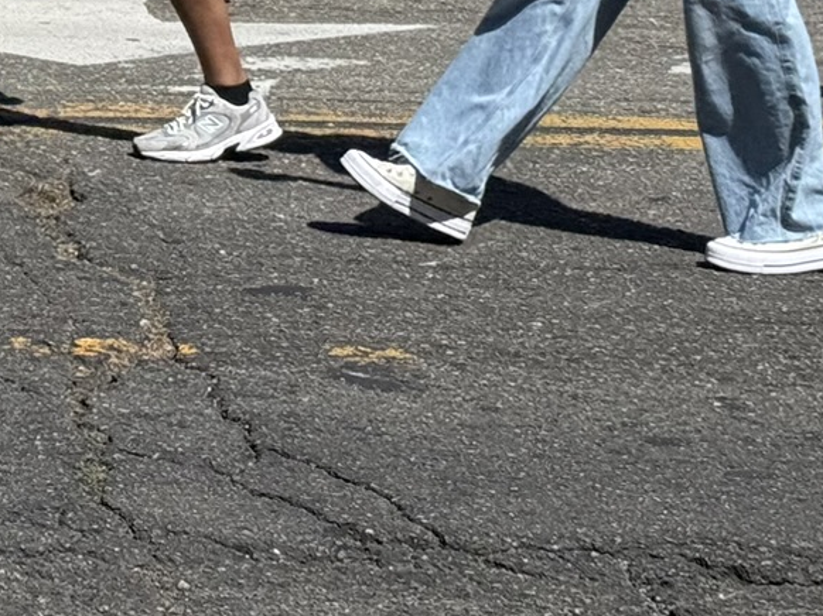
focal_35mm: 169
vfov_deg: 8.5
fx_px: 4016
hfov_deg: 11.3
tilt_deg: -5.0
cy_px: -417
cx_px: -380
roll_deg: -3.6
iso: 64
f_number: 1.78
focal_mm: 6.76
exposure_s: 1/4587
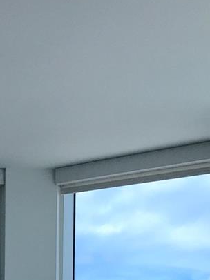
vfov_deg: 21.6
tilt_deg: +1.1
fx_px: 671
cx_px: -32
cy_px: 351
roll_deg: -1.2
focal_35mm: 83
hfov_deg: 17.1
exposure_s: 1/2037
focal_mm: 3.99
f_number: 1.8
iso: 20
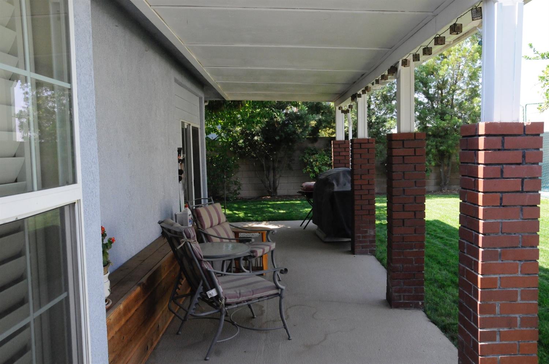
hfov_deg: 57.3
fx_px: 502
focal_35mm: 33
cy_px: 182
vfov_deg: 39.8
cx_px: 274
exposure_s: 1/640
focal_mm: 22
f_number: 8
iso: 2000
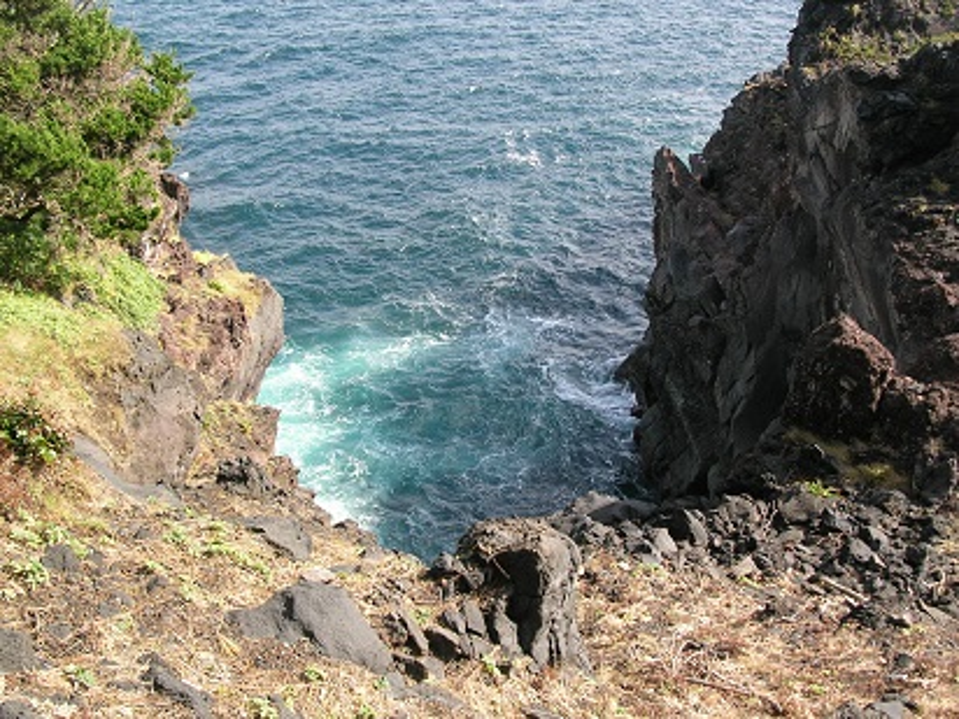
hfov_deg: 44.8
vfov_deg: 34.3
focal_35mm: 42
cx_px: 480
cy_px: 360
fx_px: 1164
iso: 50
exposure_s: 1/183
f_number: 3.9
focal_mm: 6.9
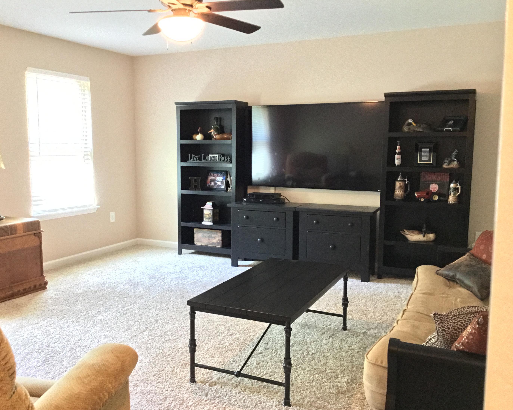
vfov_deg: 44.5
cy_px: 206
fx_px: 501
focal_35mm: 33
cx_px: 238
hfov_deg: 54.2
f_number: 2.4
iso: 320
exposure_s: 1/17
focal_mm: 3.3
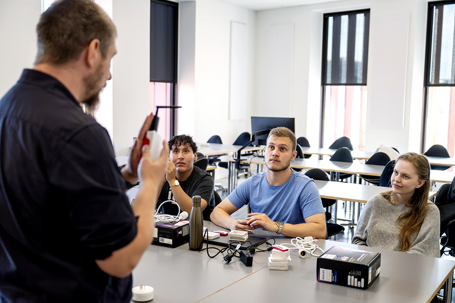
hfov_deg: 47.4
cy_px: 152
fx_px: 518
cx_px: 228
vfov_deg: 32.6
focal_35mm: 41
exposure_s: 1/250
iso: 1250
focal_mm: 41
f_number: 2.8
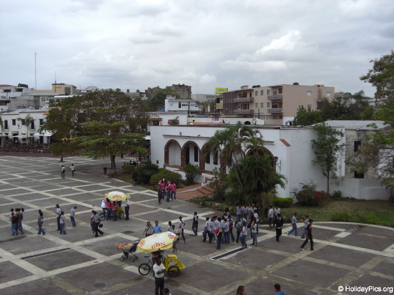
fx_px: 433
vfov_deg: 37.7
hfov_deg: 49.0
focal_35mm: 38
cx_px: 197
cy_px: 148
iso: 64
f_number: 8
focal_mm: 6.2
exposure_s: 1/200
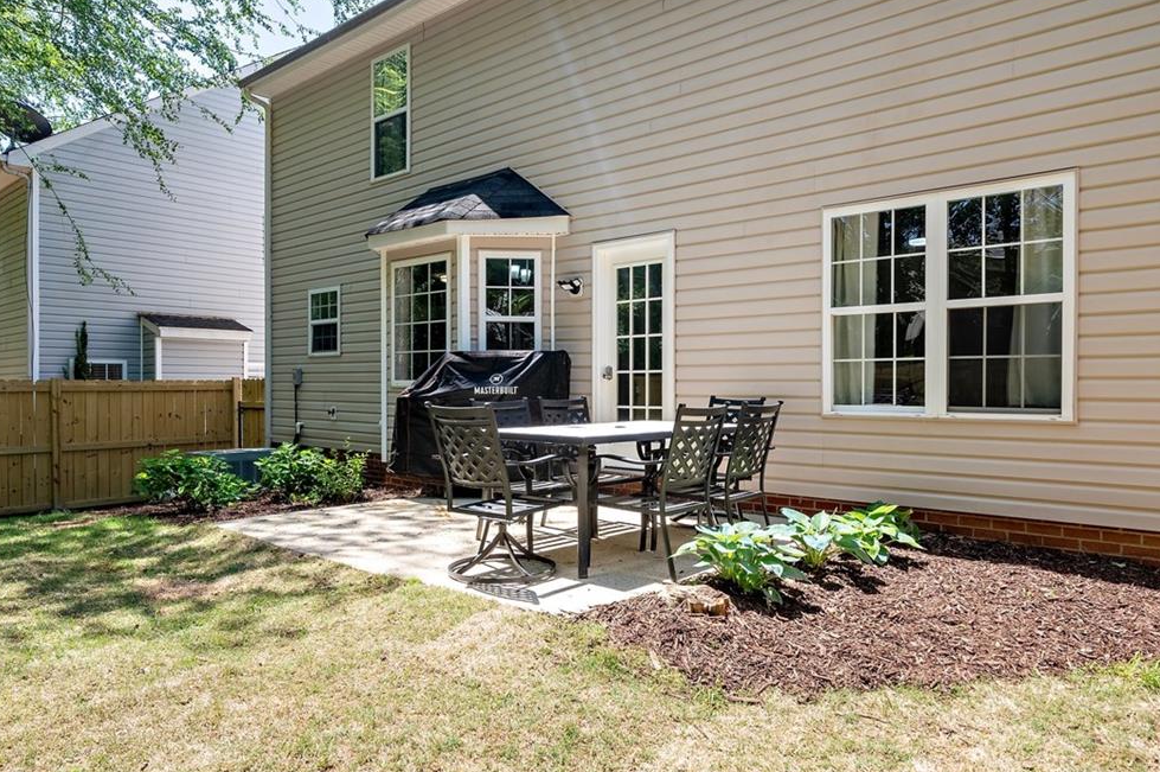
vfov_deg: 55.0
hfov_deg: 76.1
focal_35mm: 23
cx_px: 596
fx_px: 740
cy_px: 388
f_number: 7.1
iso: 640
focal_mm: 15
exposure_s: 1/500
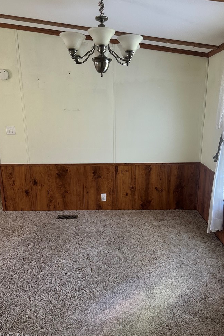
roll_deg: -0.2
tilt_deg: -13.7
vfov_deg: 69.4
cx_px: 122
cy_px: 170
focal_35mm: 26
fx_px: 243
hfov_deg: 49.5
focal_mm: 6.86
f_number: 1.78
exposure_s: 1/67
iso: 250
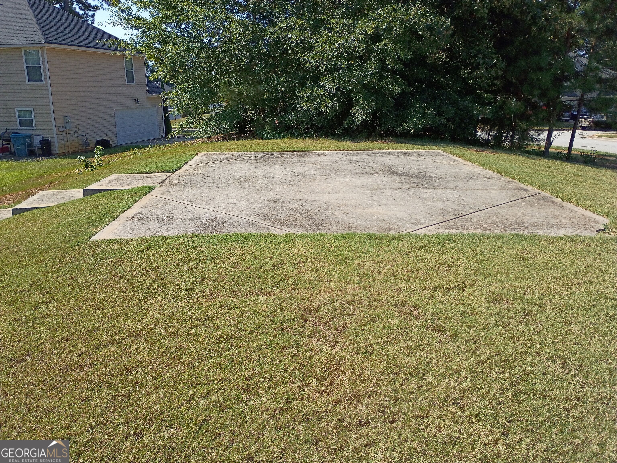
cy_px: 232
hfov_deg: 61.7
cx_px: 308
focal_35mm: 29
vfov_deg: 48.2
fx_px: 517
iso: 105
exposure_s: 1/926
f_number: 1.8
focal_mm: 4.27
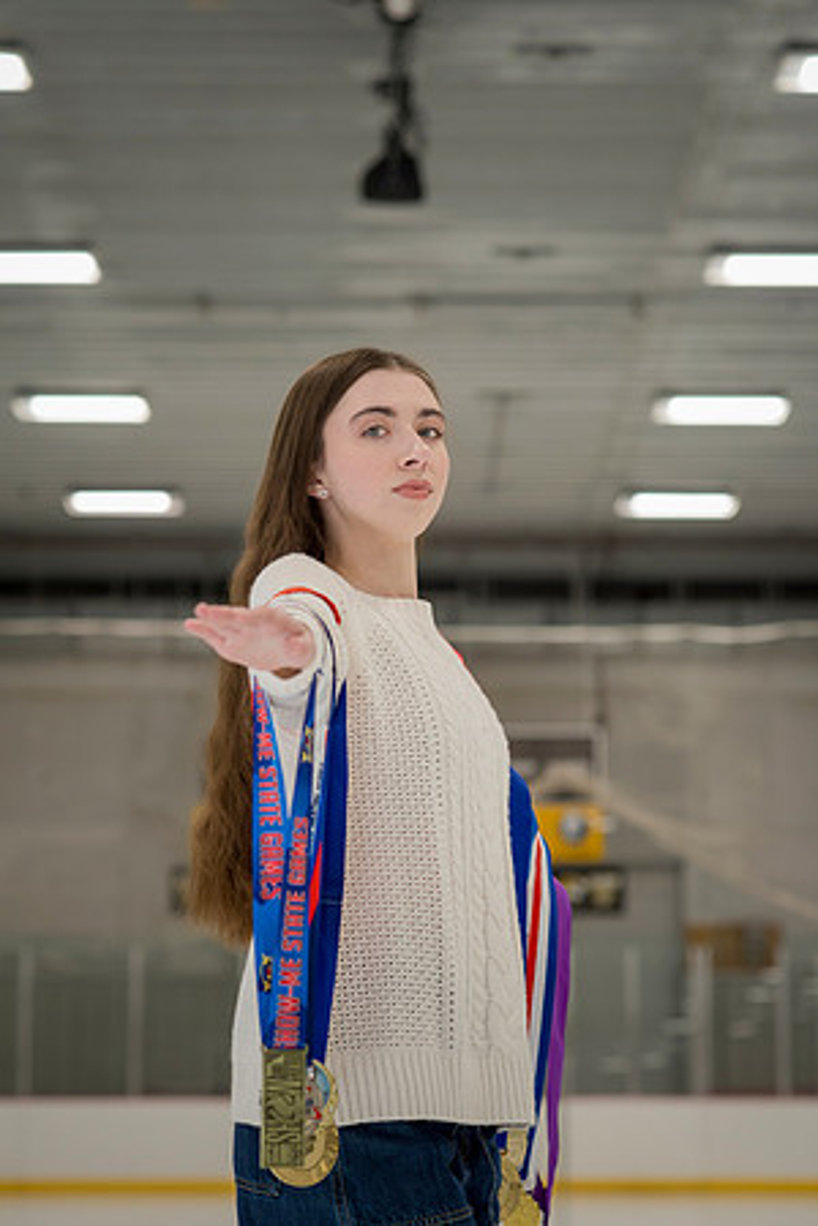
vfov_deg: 23.9
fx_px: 2897
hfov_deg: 16.1
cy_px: 613
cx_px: 409
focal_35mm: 85
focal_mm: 85
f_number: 4
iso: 1000
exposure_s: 1/320
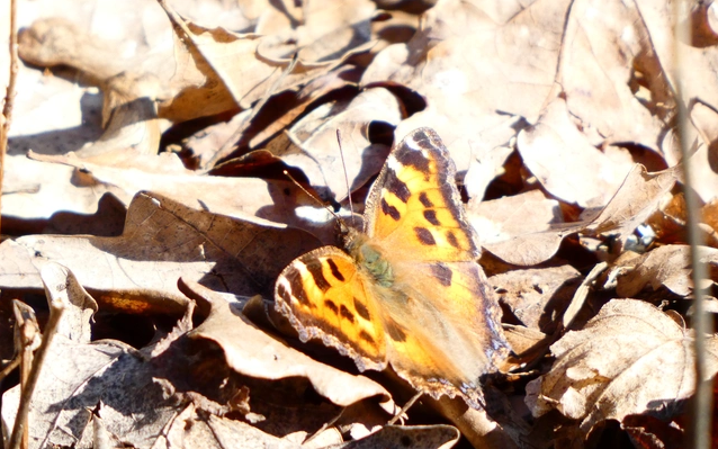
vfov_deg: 1.0
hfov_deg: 1.6
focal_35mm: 1276
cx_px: 359
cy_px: 269
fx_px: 24973
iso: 200
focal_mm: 215
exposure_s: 1/320
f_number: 5.9
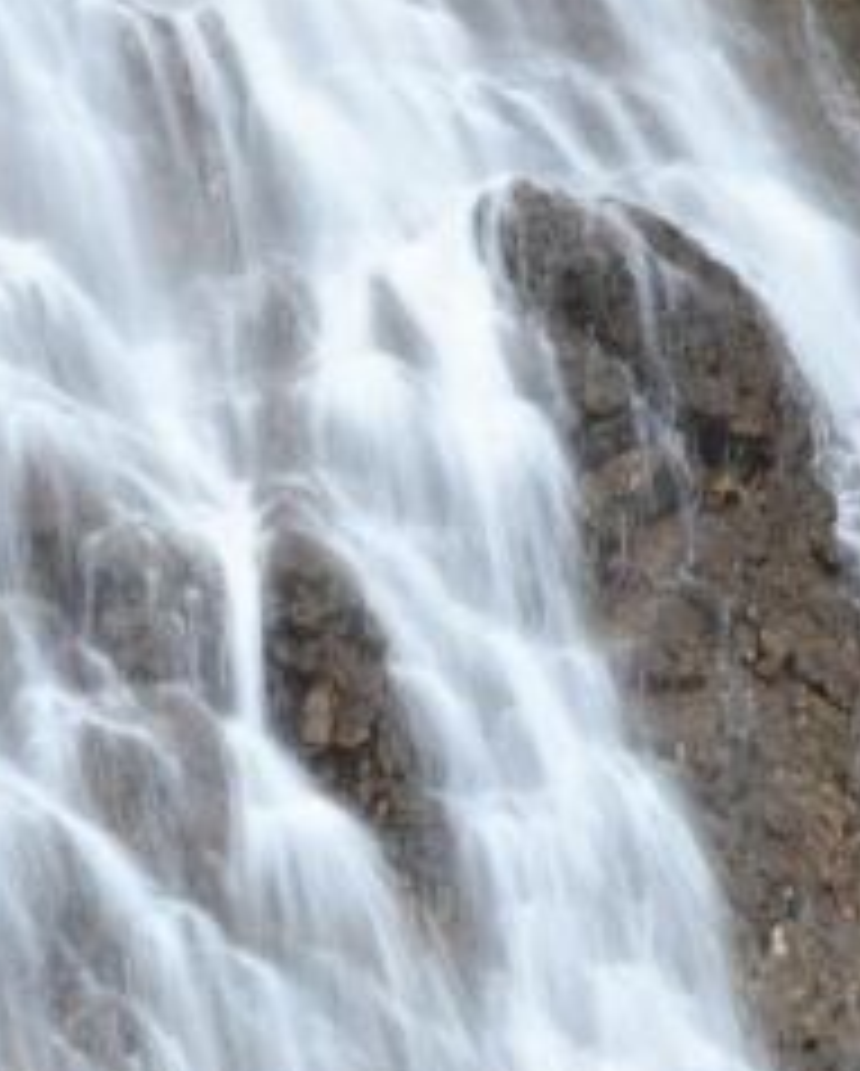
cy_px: 938
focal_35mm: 207
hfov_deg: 7.5
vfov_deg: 9.3
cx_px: 225
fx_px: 6581
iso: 200
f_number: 20
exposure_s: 1/10
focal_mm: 55
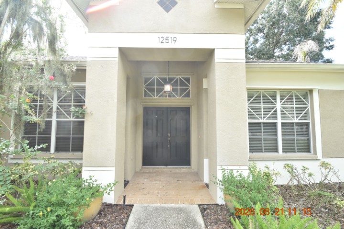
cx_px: 172
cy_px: 114
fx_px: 143
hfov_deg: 100.4
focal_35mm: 15
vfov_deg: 77.3
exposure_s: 1/250
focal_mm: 10
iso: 400
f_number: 8
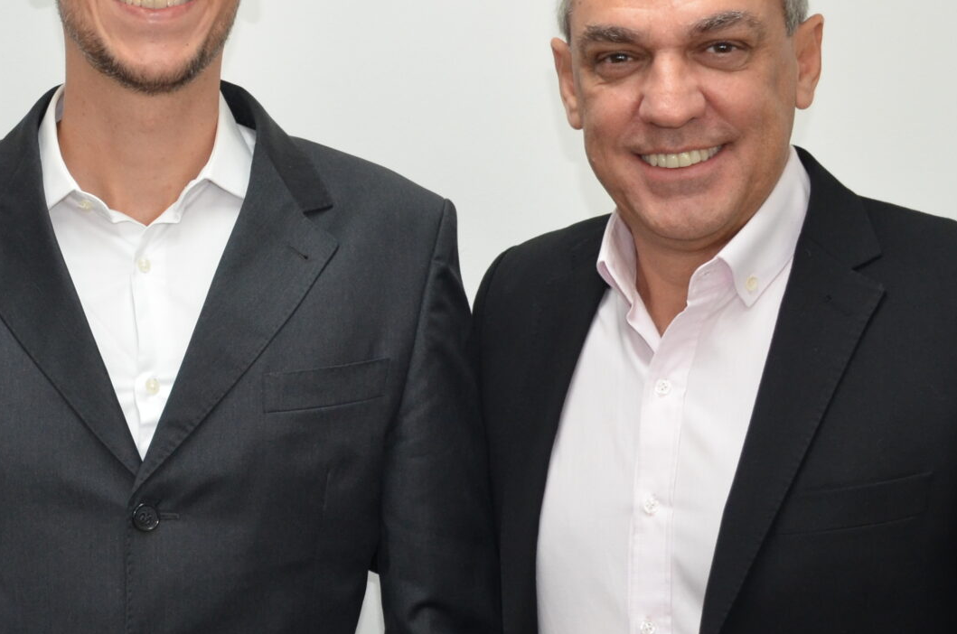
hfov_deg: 22.8
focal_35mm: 87
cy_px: 282
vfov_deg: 15.6
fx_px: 2309
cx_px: 81
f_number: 3.8
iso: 800
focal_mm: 24
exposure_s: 1/60
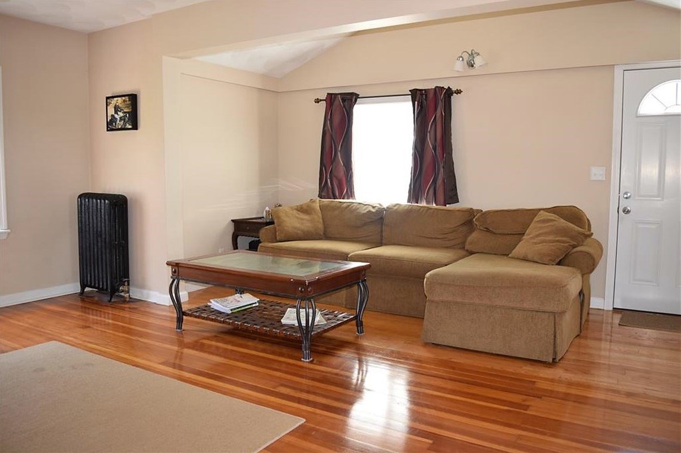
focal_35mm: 27
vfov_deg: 47.9
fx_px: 510
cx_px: 340
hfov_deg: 67.4
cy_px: 226
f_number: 4.5
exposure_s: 1/80
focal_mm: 18
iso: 800
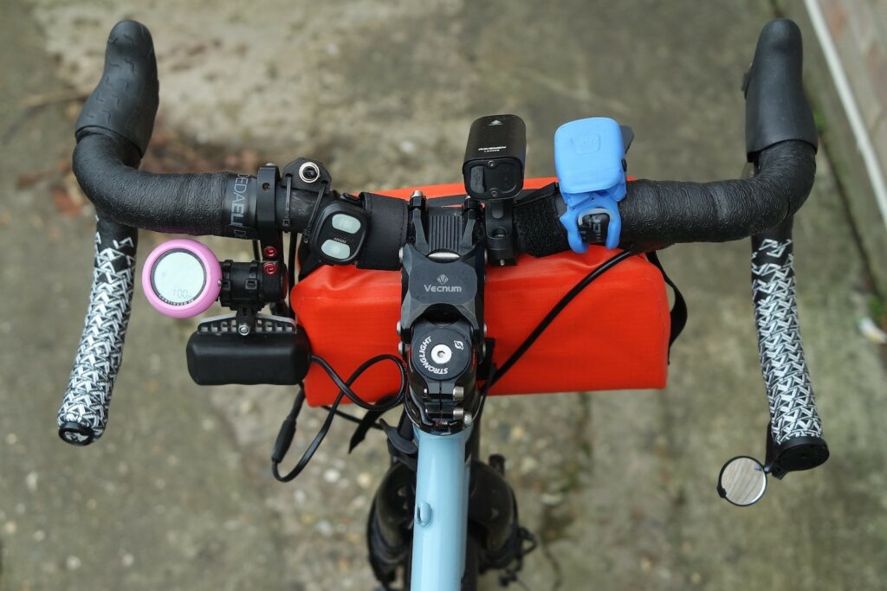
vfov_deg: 29.3
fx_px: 1133
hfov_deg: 42.7
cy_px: 296
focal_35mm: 46
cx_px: 444
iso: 200
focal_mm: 30
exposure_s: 1/125
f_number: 3.2
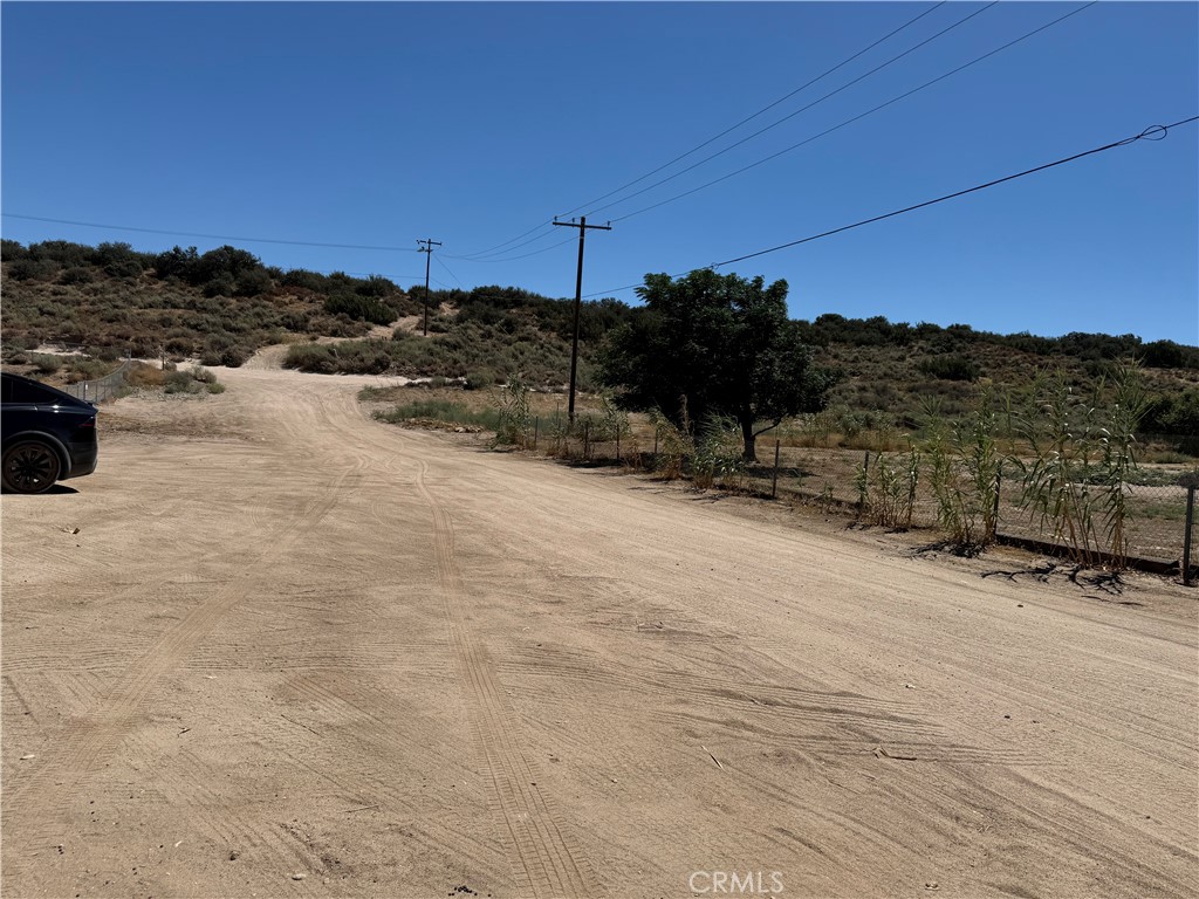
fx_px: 831
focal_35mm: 24
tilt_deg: -3.0
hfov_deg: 71.6
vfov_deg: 56.8
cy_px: 450
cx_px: 600
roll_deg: -3.6
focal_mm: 6.76
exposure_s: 1/8130
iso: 80
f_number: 1.78
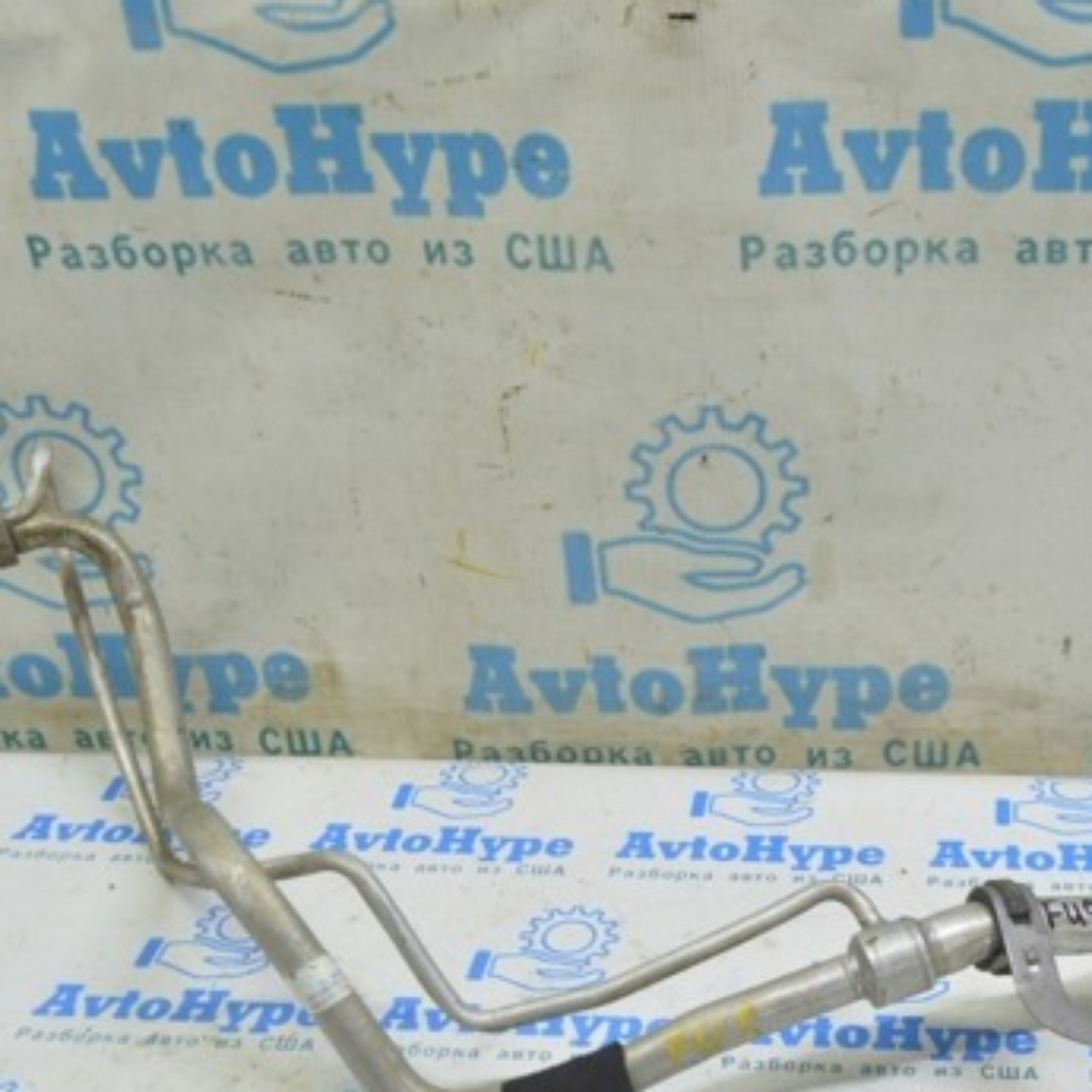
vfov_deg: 32.7
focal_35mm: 52
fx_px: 1856
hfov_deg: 32.2
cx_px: 807
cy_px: 628
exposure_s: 1/20
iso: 400
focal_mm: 22
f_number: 5.6
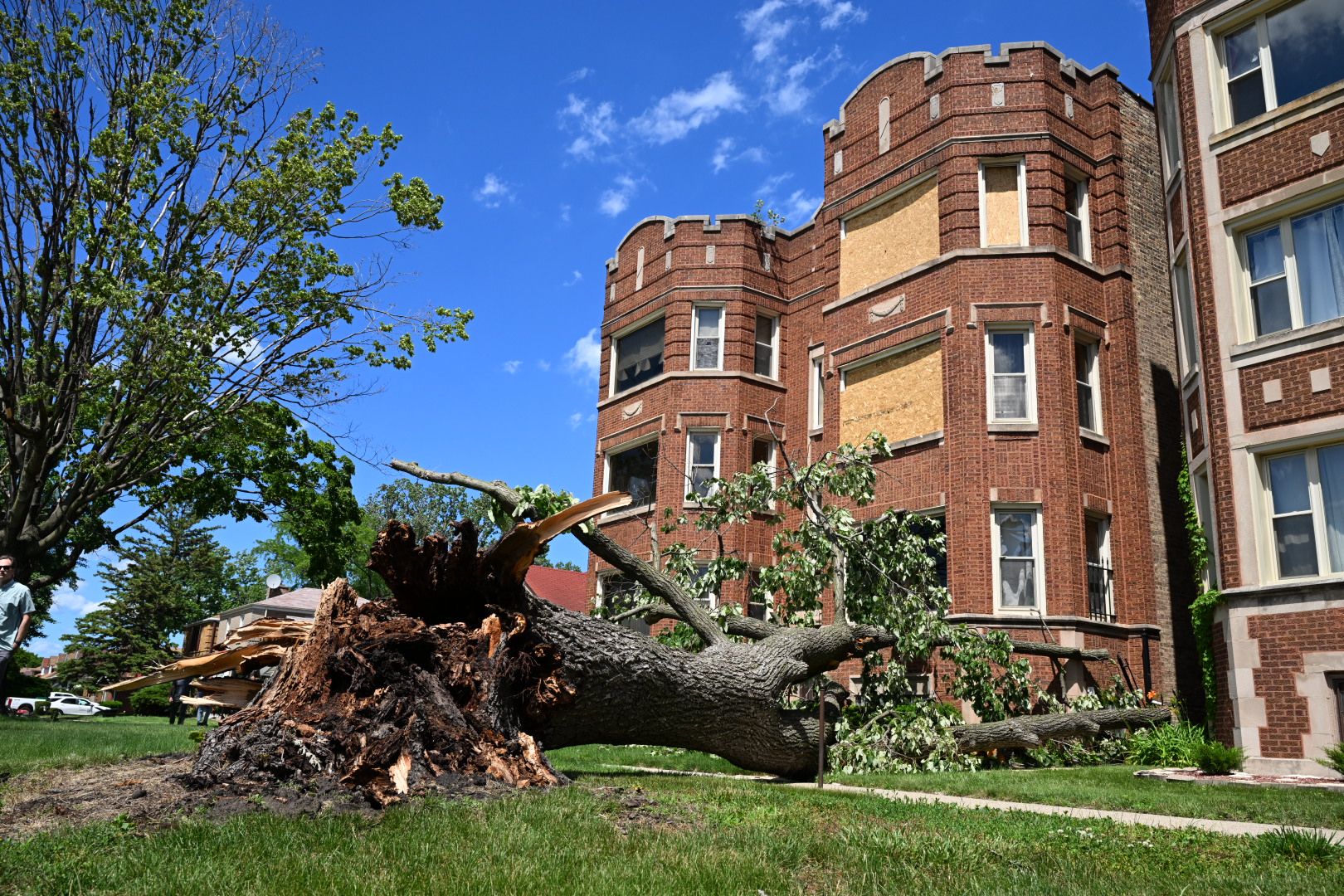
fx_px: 1083
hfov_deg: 63.7
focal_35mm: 29
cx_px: 672
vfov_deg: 45.0
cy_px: 448
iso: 400
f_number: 7.1
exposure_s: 1/1250
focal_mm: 29
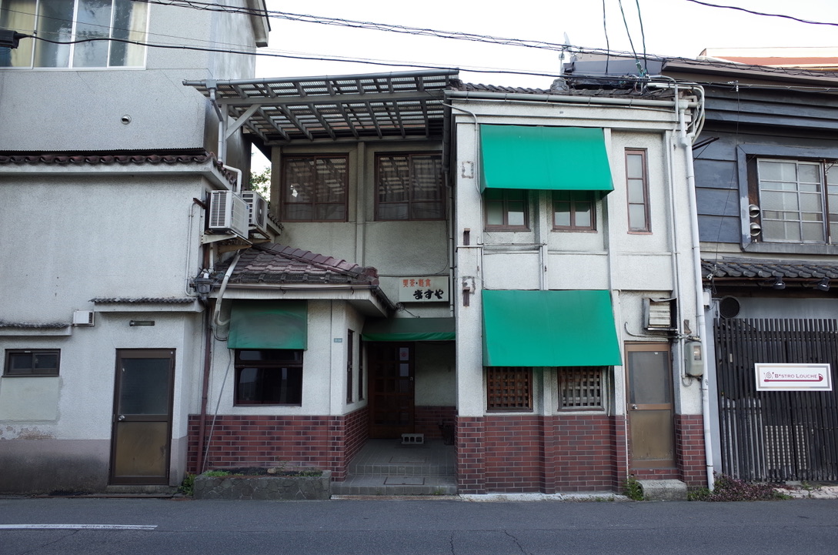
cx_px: 419
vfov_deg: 46.2
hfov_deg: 65.6
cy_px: 278
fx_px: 650
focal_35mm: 28
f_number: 4
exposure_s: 1/80
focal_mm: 18.3
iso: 100
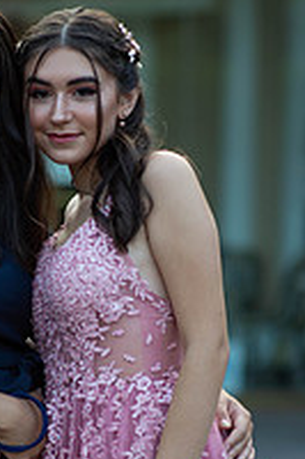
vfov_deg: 10.8
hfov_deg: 7.2
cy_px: 349
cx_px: 52
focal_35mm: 191
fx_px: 2431
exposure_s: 1/1000
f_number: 2
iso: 250
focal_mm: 85
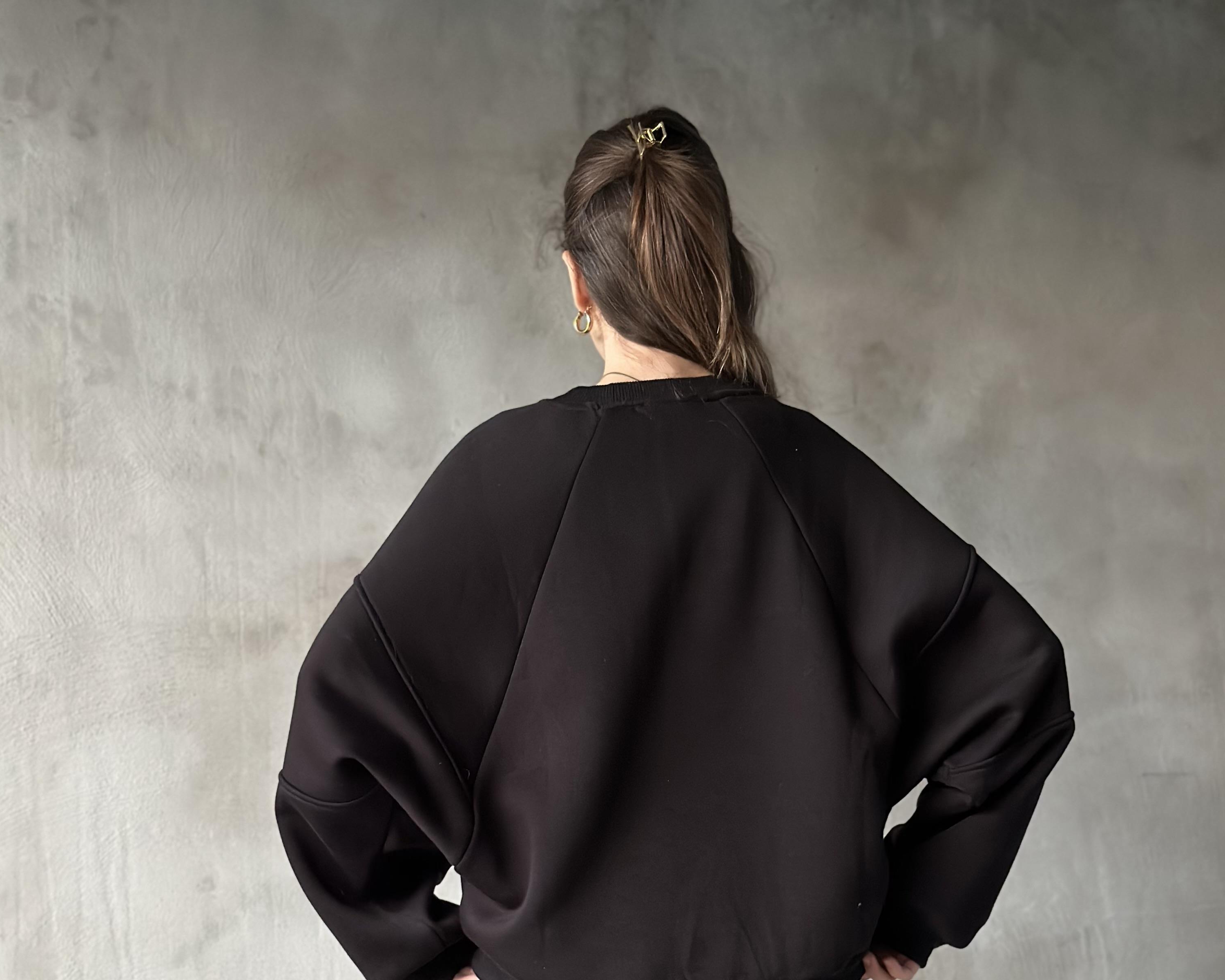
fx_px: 2284
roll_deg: +0.6
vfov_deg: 24.0
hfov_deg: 30.0
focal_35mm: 63
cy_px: 705
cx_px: 615
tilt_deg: +2.8
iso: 400
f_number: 1.78
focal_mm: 6.86
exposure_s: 1/41
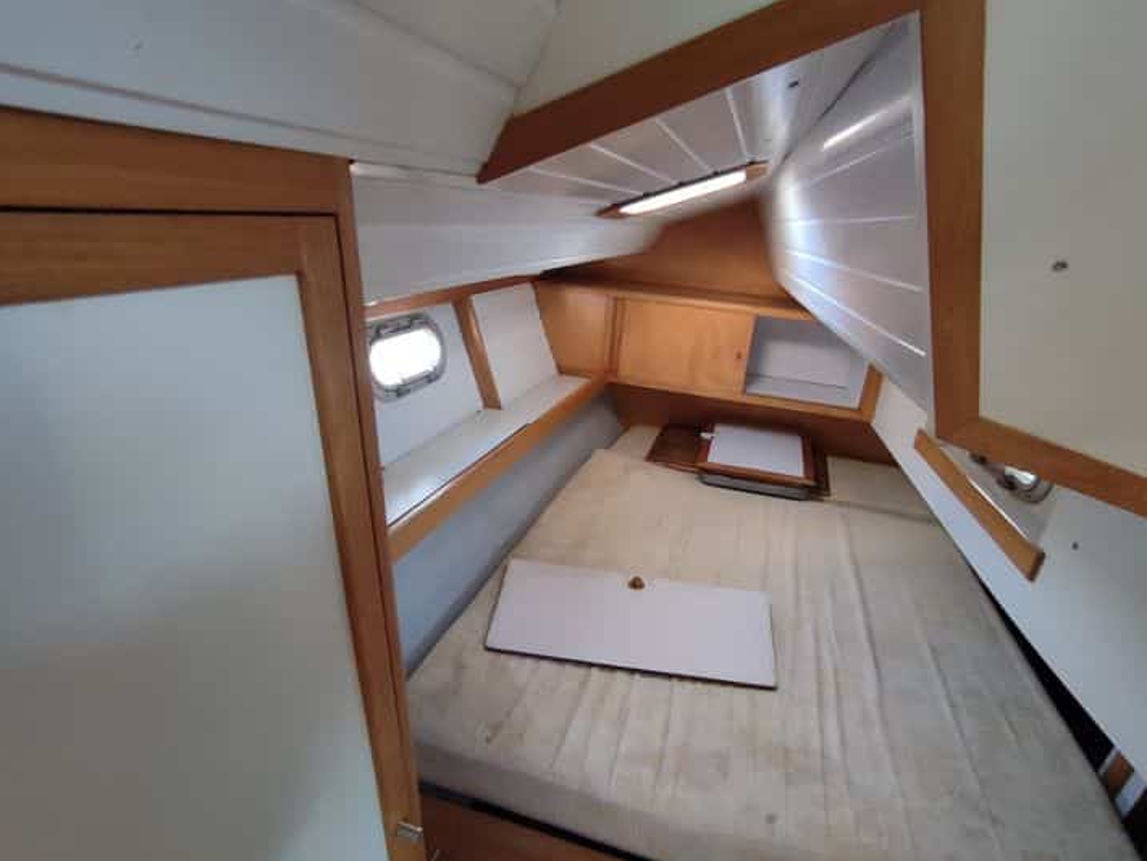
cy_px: 481
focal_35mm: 18
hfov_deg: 87.7
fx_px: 597
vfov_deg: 71.4
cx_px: 590
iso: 466
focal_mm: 1.65
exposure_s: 1/33
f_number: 2.2
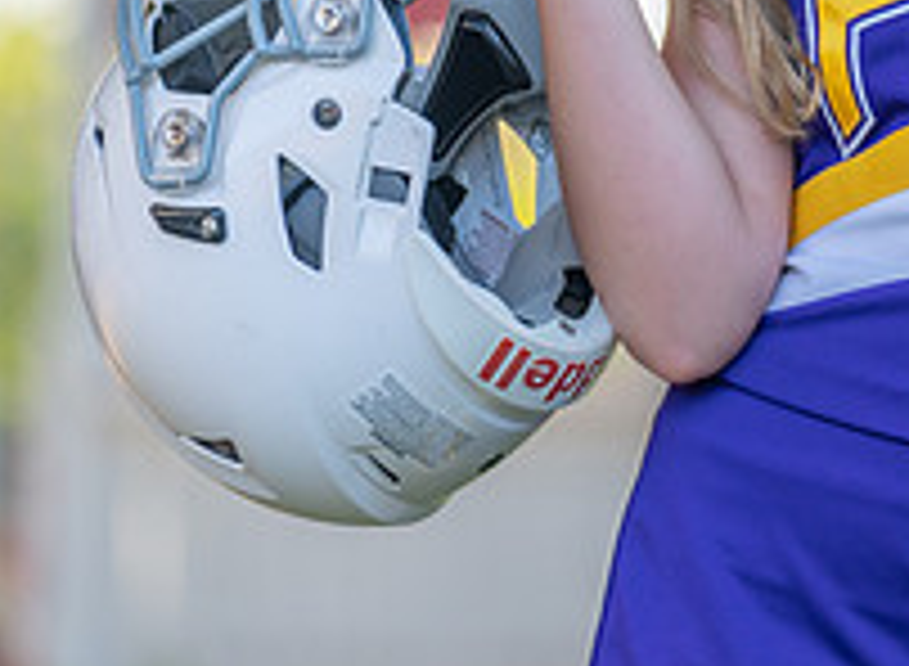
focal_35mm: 530
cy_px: -54
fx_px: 13803
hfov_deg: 3.8
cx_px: 885
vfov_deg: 2.8
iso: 200
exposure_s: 1/320
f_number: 2.8
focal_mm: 165
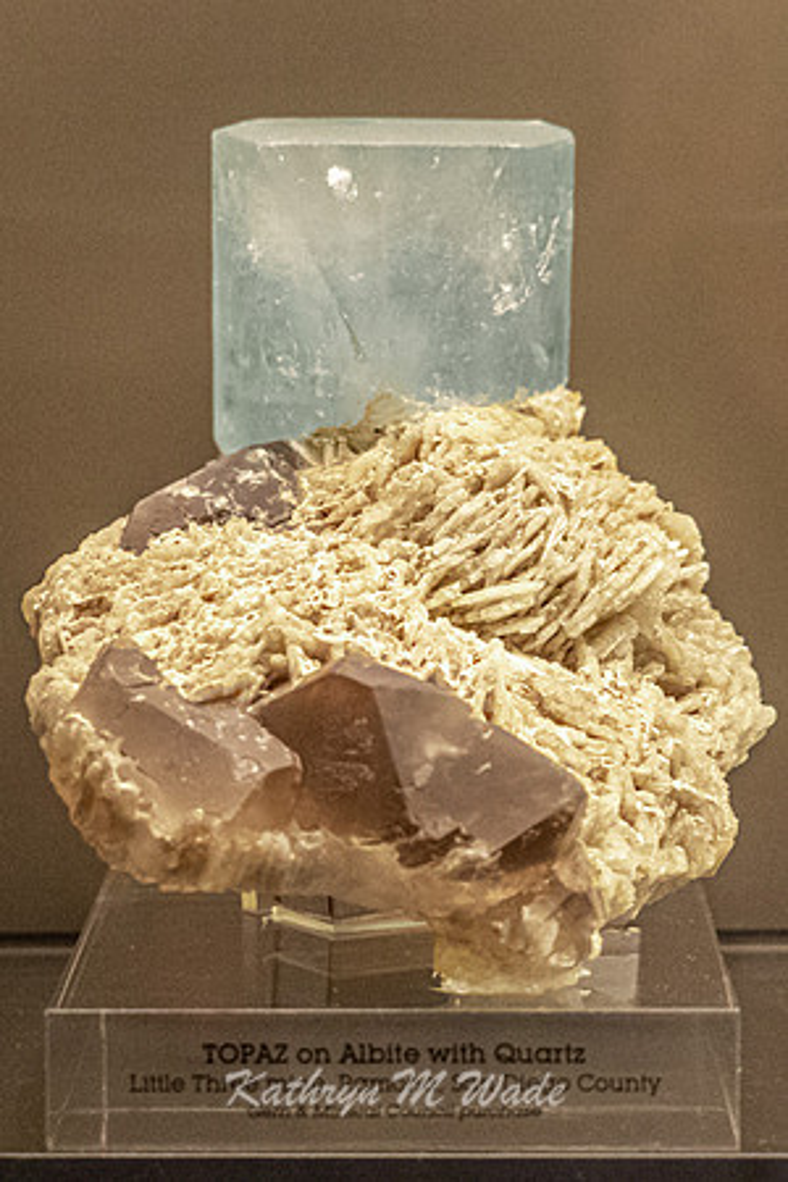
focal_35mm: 140
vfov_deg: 14.6
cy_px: 570
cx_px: 394
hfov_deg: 9.8
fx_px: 4603
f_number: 5.6
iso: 5000
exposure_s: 1/60
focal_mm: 89
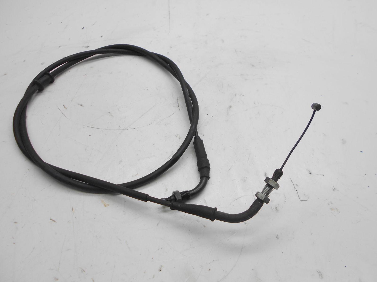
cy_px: 141
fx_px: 283
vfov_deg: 53.1
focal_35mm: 26
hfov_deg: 67.3
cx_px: 188
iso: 80
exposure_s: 1/80
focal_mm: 4.6
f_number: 3.2
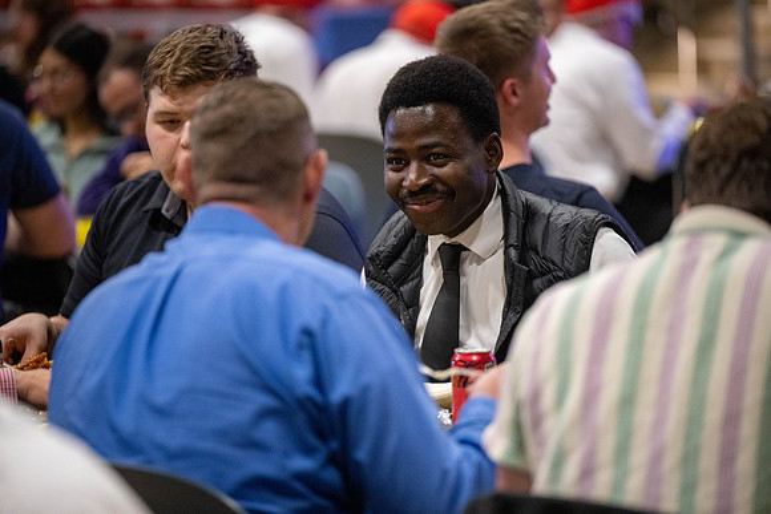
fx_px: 4284
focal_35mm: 200
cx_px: 386
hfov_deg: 10.3
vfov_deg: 6.9
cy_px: 257
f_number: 2.8
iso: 5000
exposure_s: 1/250
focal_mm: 200
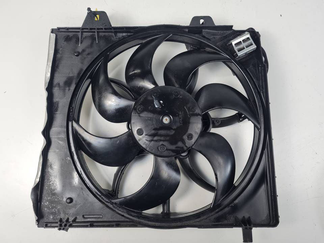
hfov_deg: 67.3
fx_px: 243
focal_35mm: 26
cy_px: 122
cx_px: 162
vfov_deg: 53.1
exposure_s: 1/219
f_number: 1.8
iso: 50
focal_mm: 5.4
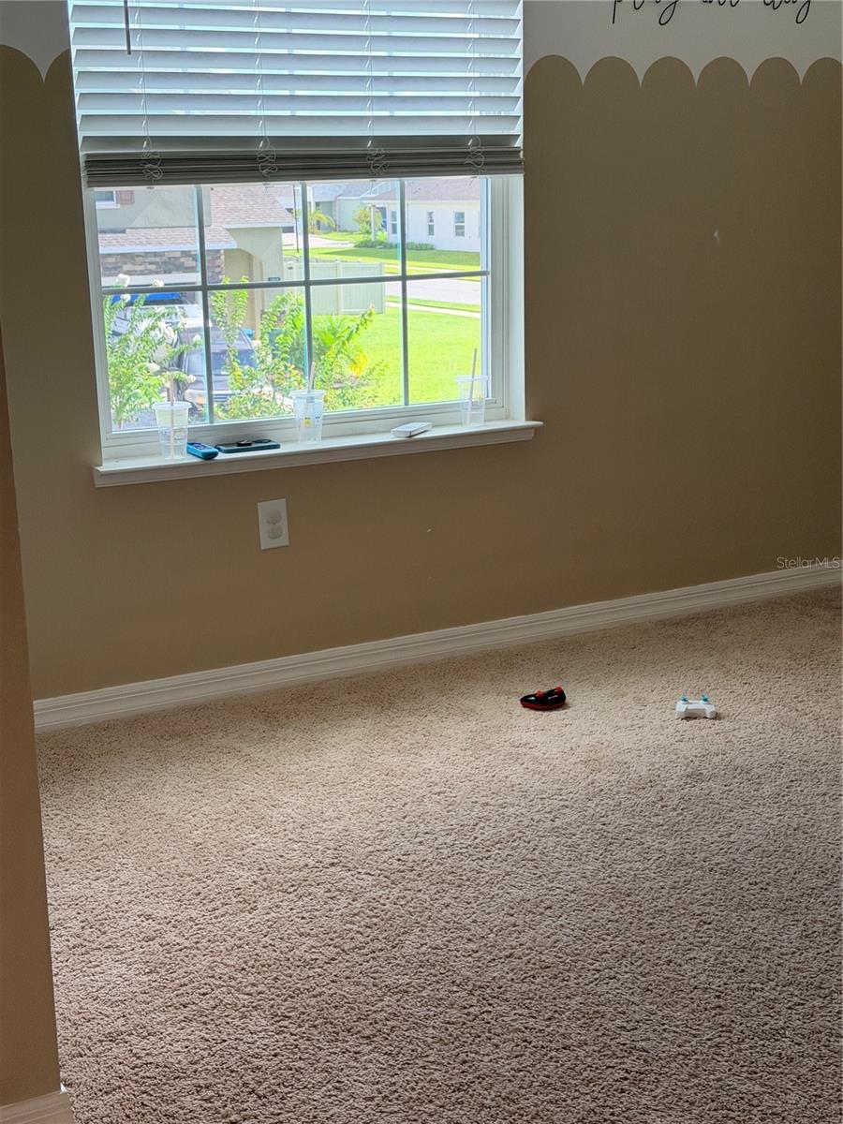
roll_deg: +1.4
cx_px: 422
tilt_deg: -11.4
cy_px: 562
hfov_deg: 30.3
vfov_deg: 39.7
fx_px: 1559
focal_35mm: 48
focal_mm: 6.76
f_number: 1.78
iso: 64
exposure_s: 1/222
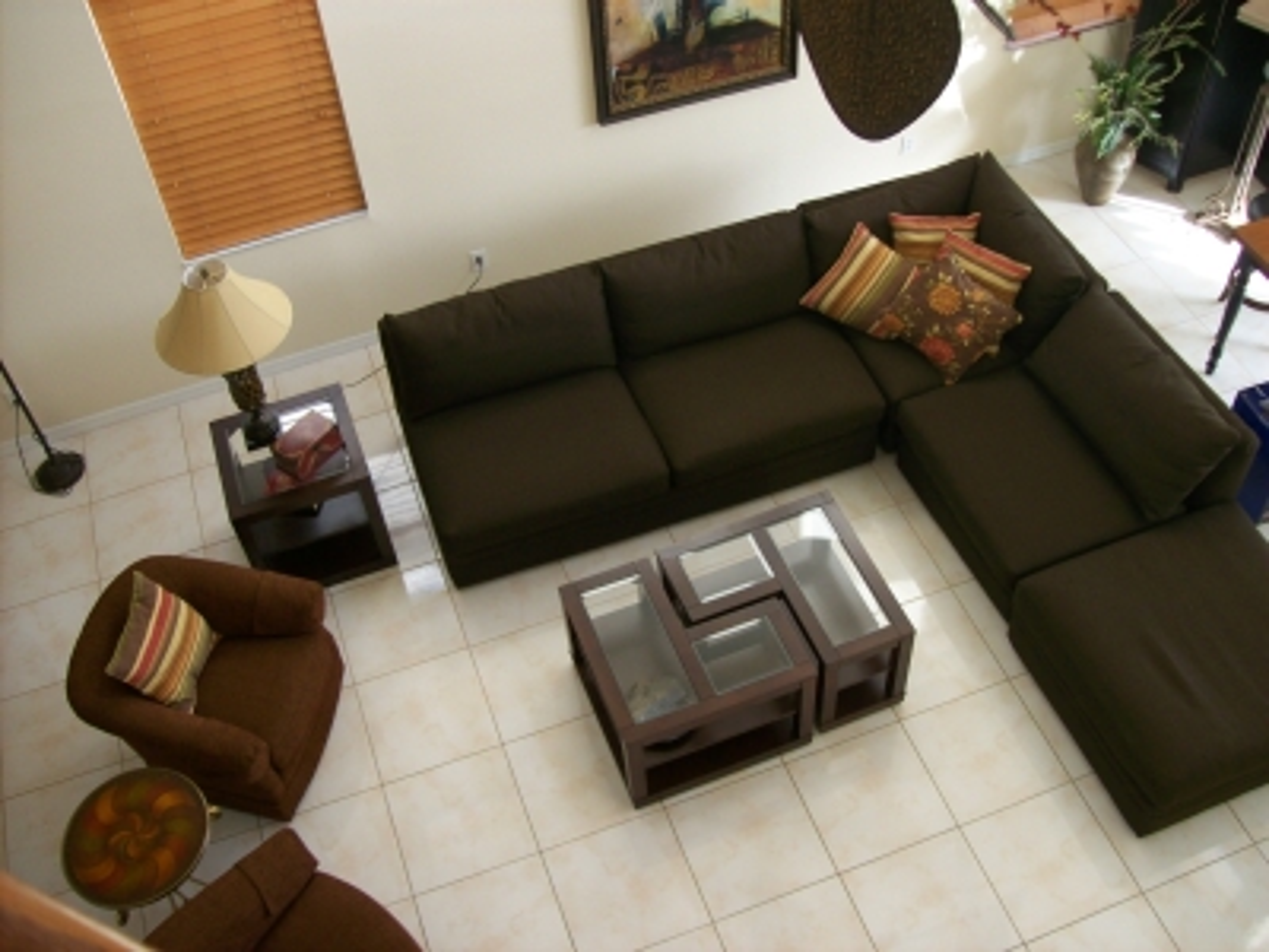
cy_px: 476
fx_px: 1320
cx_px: 634
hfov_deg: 51.4
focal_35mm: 36
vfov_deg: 39.7
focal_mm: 6
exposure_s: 1/84.2
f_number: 2.7
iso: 80
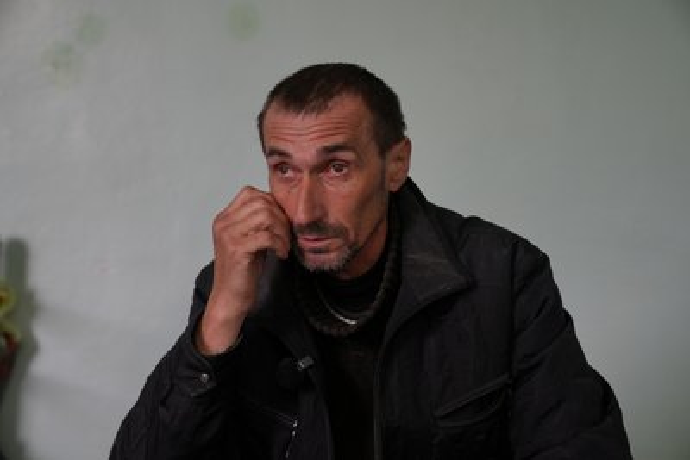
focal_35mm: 68
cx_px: 345
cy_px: 230
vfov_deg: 20.0
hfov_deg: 29.6
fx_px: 1304
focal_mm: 68
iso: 320
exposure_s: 1/50
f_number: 4.5
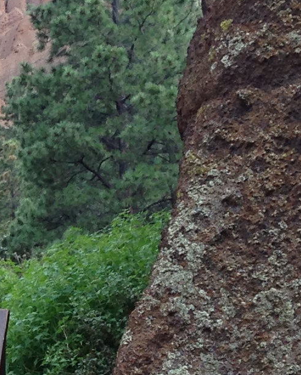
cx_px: -310
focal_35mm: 170
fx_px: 1892
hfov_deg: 8.6
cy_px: 380
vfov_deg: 11.2
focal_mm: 4.13
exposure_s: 1/201
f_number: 2.4
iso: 50
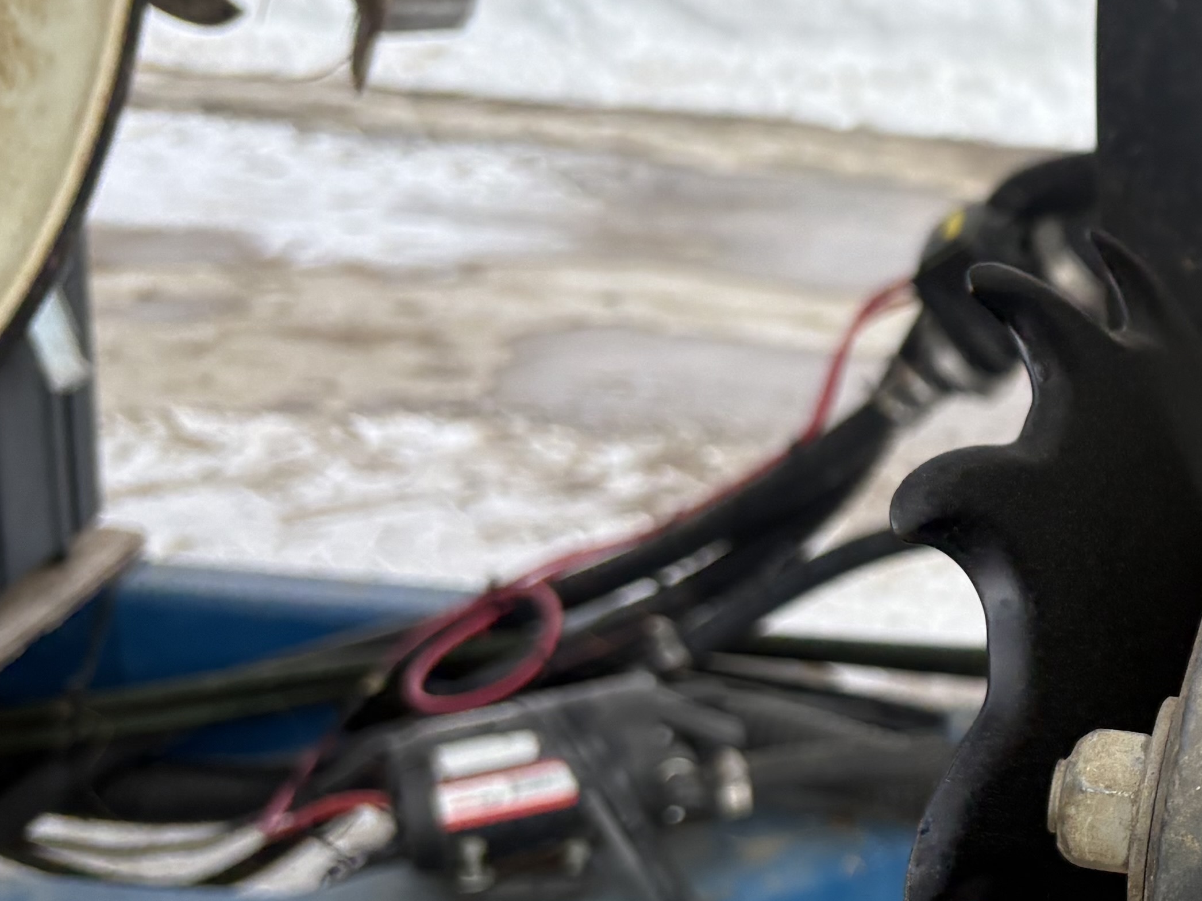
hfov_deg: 23.8
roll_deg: -4.6
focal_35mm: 71
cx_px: 1600
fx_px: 2465
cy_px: 435
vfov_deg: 20.7
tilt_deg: -18.5
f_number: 1.6
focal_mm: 5.96
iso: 50
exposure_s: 1/2538
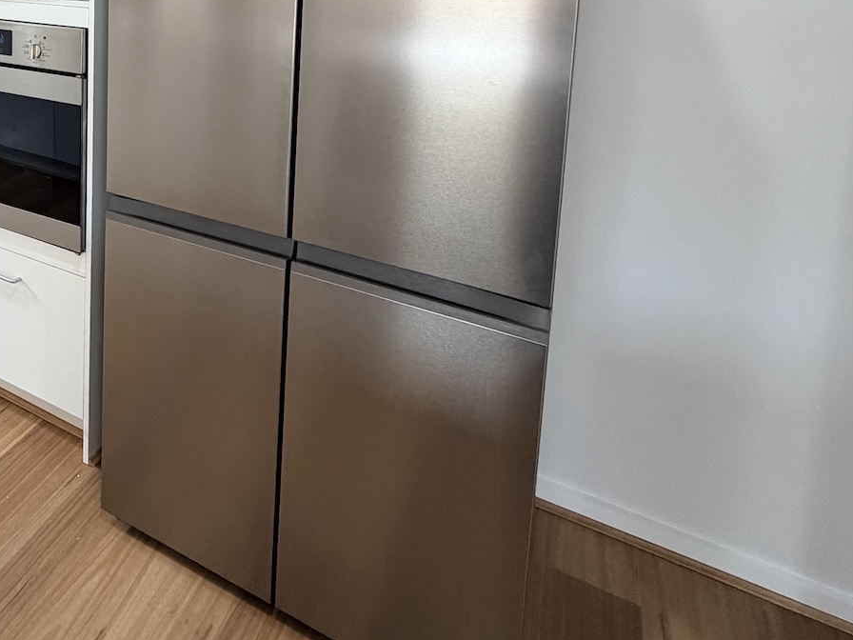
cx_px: 22
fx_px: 739
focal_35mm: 30
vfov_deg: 40.9
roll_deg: -0.3
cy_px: 2
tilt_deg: -5.7
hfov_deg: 50.0
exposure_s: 1/121
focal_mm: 2.22
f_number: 2.2
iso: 320
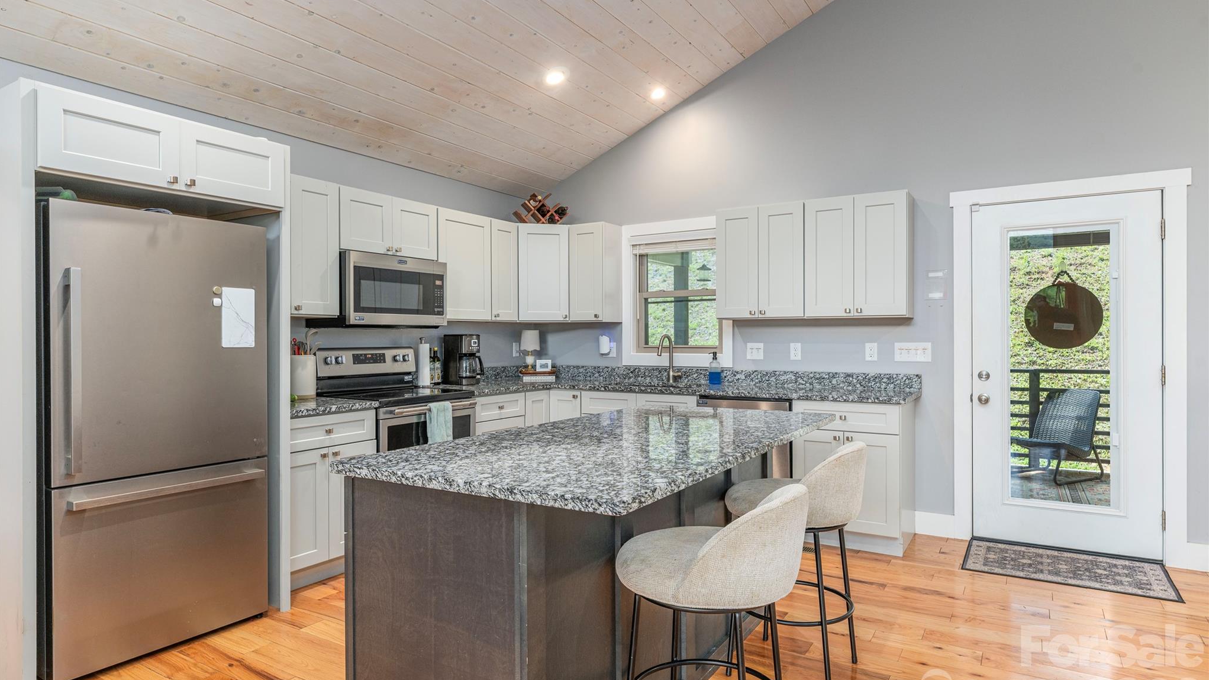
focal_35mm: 21
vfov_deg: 53.6
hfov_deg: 83.8
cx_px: 604
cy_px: 338
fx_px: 673
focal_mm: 20
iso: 320
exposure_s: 1/60
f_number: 8
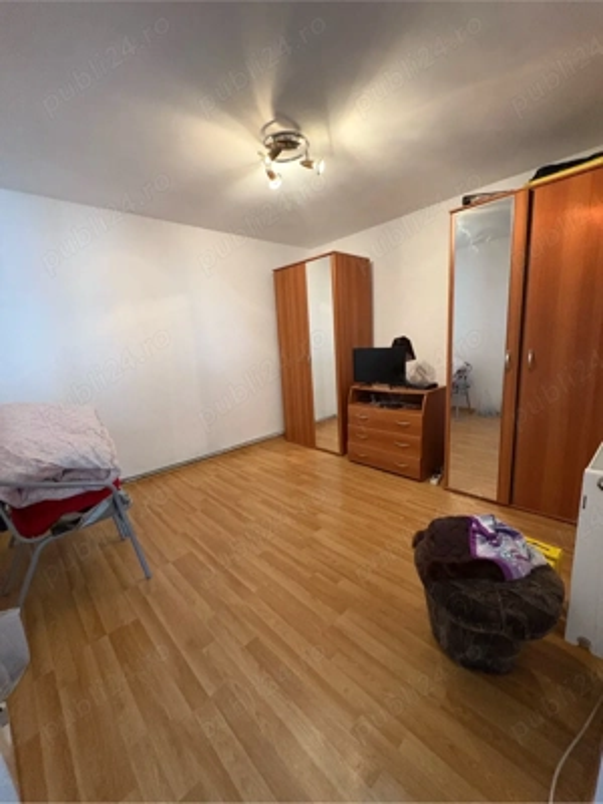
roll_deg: +2.5
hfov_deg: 85.7
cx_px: 302
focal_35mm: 14
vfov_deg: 102.1
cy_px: 402
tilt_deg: -9.4
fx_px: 325
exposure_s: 1/50
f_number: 2.2
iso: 640
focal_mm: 2.22
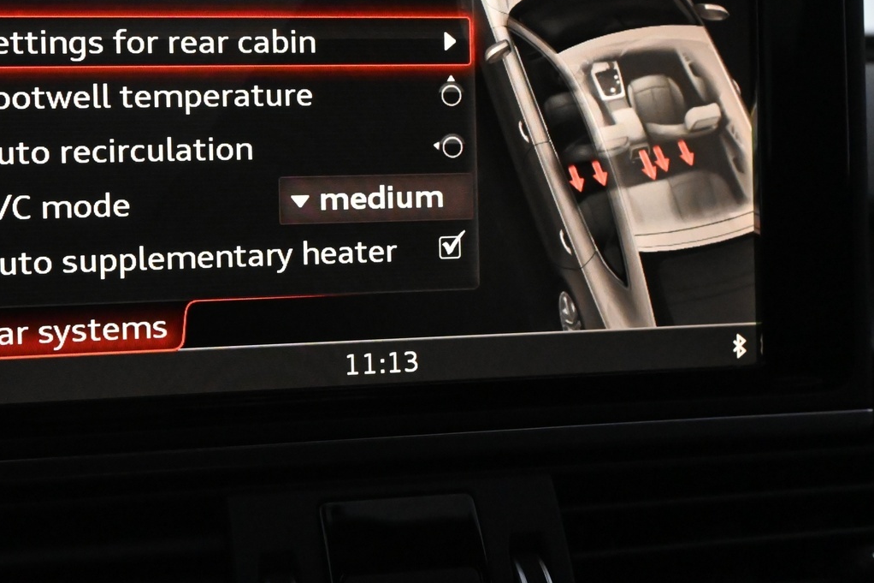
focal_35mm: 65
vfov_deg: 20.7
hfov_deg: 30.7
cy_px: 175
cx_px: 340
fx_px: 1587
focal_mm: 27.5
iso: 6400
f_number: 5.6
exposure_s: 1/200
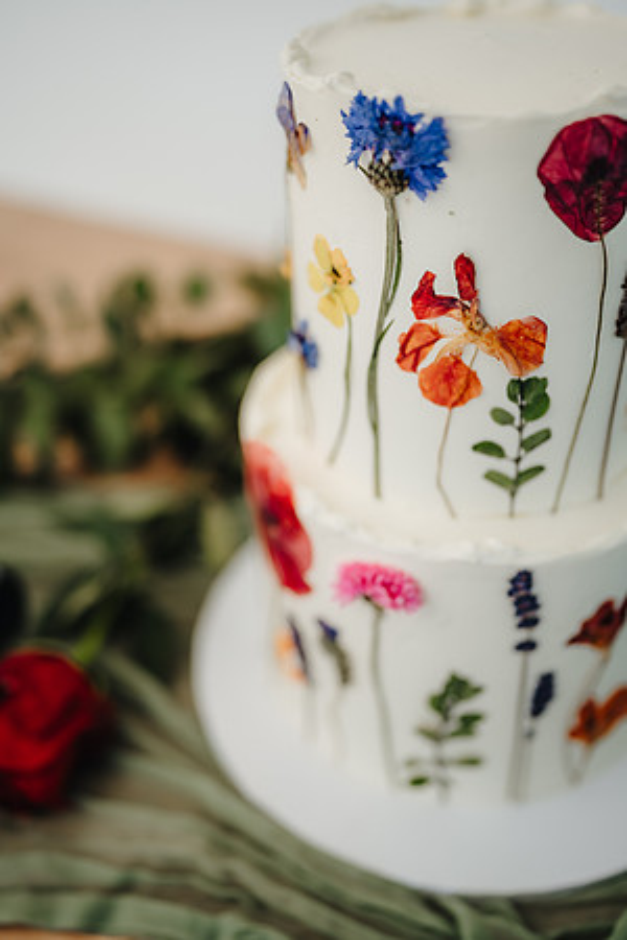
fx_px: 914
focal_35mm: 35
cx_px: 314
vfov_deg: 54.4
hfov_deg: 37.9
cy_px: 470
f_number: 1.4
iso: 100
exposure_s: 1/200
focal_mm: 35
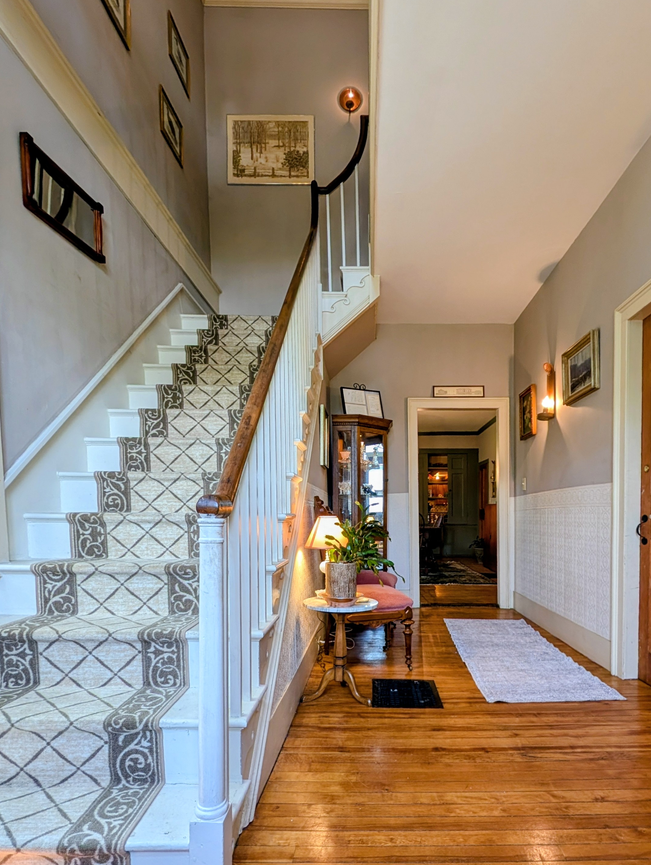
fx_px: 425
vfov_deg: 89.2
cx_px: 371
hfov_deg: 74.5
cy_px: 538
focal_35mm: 17
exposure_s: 1/60
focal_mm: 2.02
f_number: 1.7
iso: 74
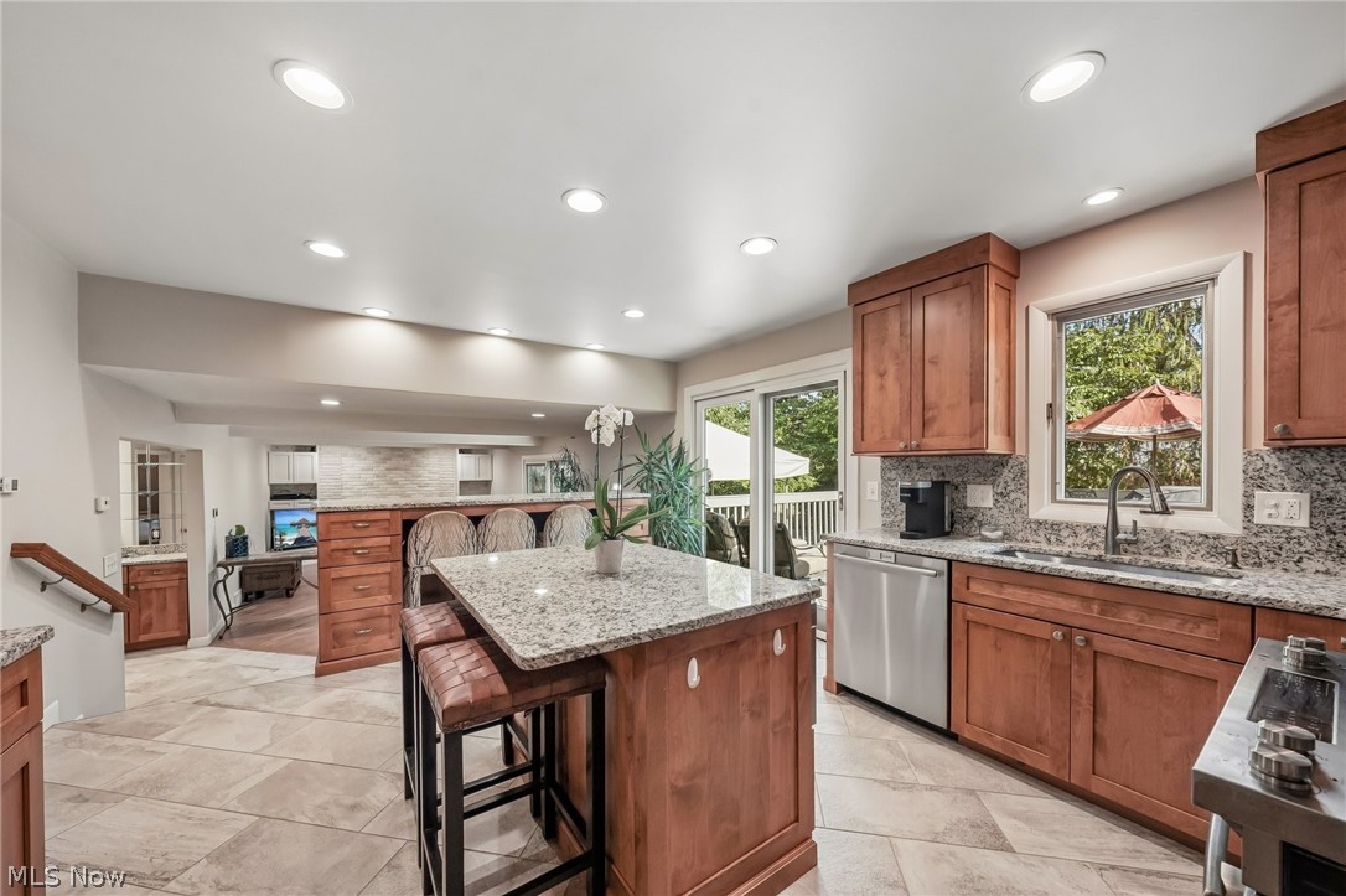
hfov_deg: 112.6
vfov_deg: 89.9
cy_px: 448
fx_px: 448
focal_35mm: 12
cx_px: 673
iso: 125
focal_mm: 12
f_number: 8
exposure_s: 1/30
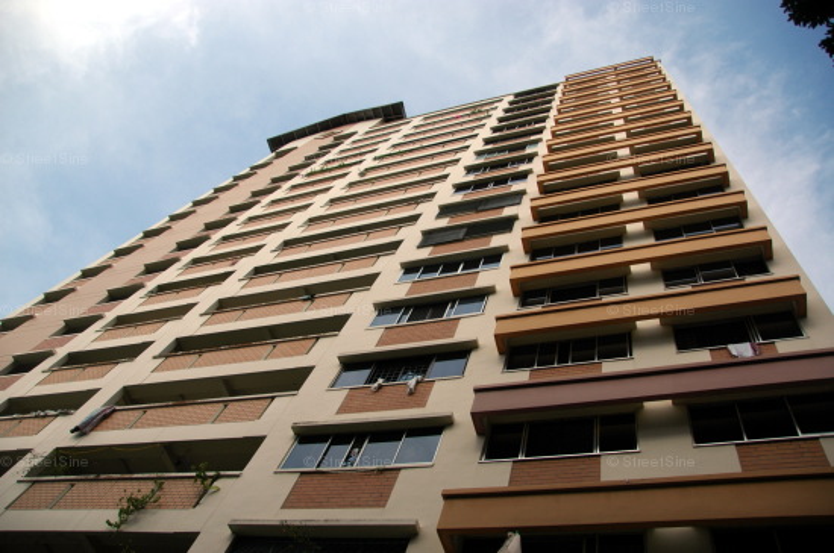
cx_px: 417
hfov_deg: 67.5
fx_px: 625
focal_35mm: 27
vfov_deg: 47.8
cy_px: 276
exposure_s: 1/2500
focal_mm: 18
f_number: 3.5
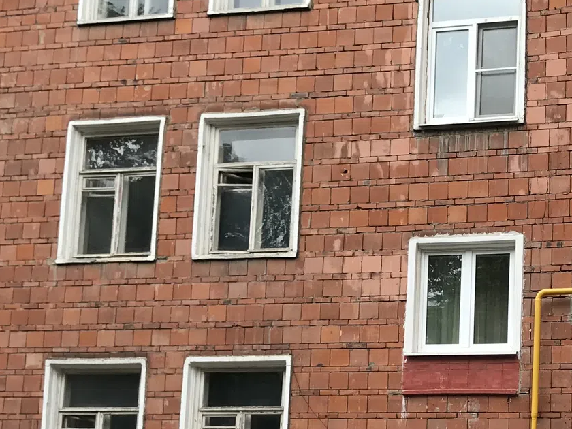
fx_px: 1322
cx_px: 466
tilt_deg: +10.6
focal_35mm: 80
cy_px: 381
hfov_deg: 24.0
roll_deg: -1.2
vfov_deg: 18.2
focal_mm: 3.99
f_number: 1.8
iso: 20
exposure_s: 1/191
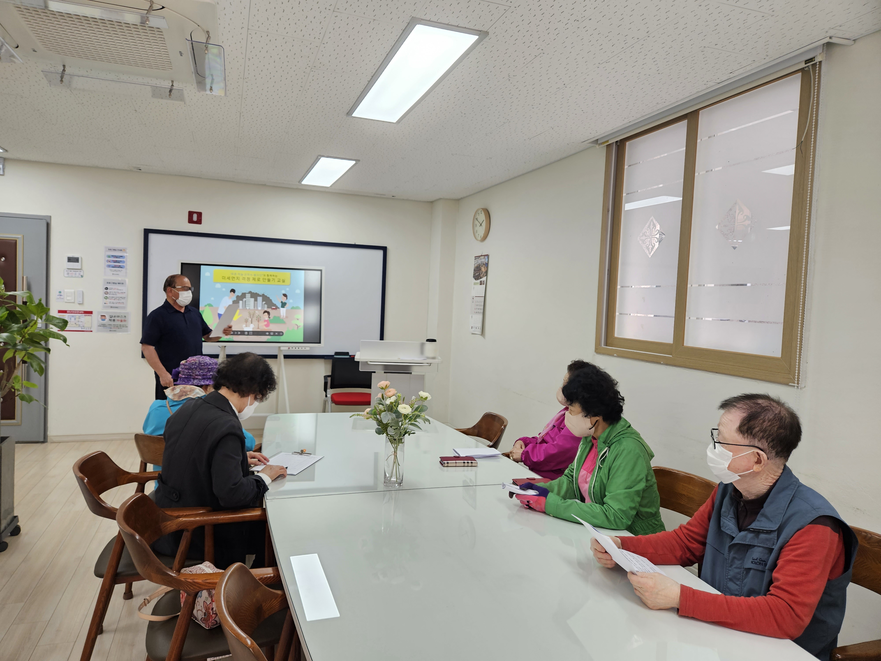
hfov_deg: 73.9
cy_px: 330
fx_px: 585
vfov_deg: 58.9
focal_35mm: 23
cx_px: 440
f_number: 1.8
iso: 100
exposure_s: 1/120
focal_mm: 5.4
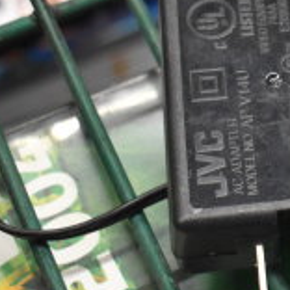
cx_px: 517
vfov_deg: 11.9
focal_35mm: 145
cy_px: -7
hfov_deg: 11.3
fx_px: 1371
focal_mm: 29
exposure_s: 1/50
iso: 1600
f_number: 4.2
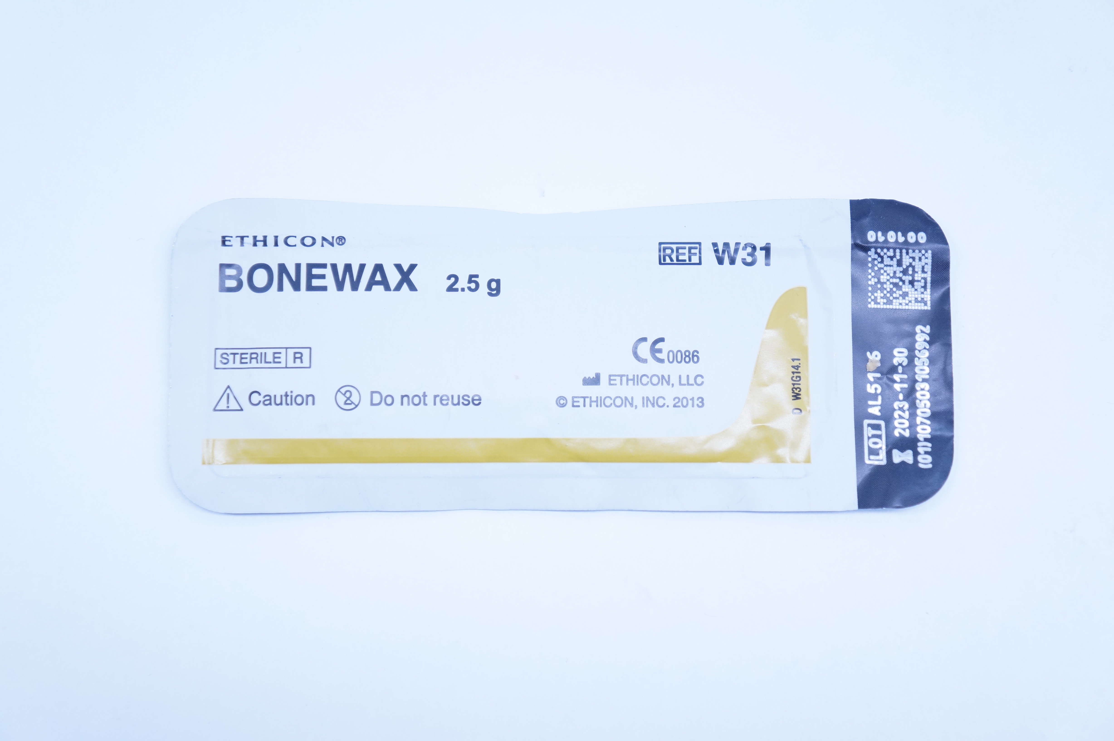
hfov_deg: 32.7
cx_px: 557
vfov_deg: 22.0
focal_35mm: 62
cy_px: 370
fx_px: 1901
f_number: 4.5
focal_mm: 41
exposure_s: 1/200
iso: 800
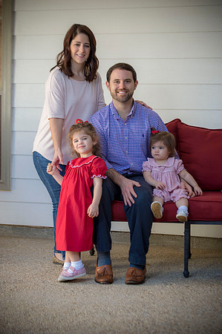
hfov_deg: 14.4
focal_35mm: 95
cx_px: 111
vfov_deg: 21.5
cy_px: 167
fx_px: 881
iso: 320
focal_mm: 95
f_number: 4
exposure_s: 1/200
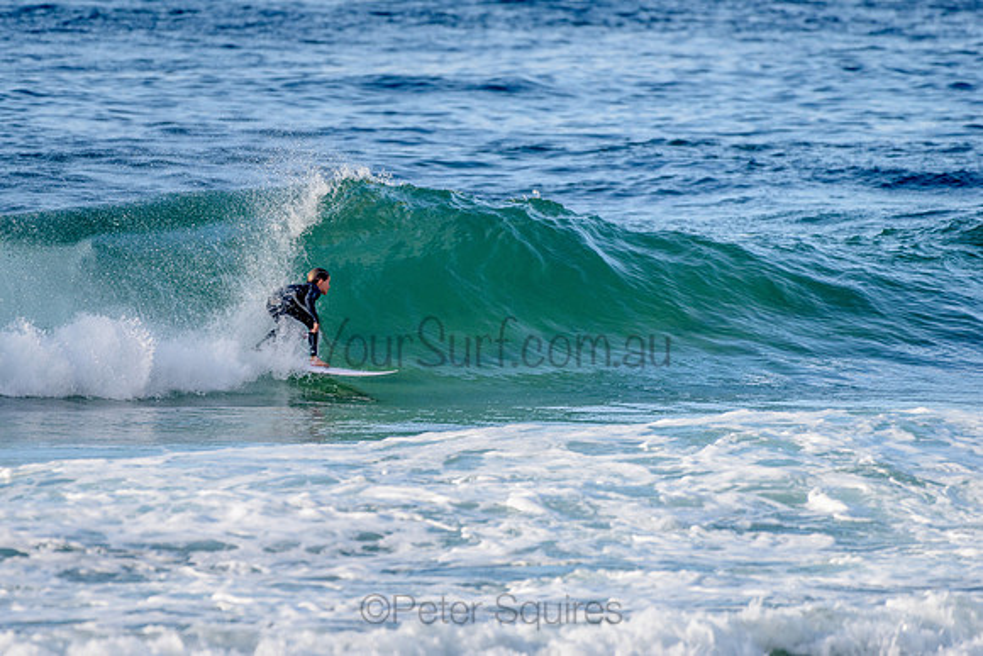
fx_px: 16740
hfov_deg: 3.4
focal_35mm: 613
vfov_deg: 2.2
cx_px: 380
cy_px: 313
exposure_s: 1/1250
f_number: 5.6
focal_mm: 500
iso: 280
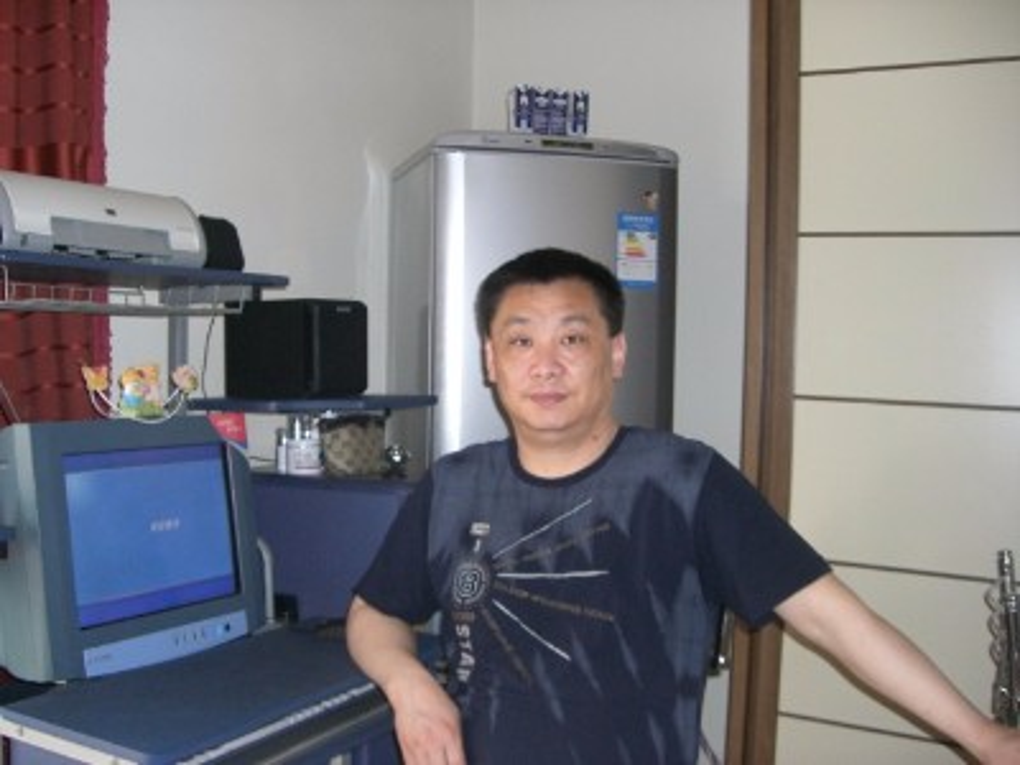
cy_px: 382
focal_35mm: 38
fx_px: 1120
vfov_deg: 37.7
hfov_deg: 49.0
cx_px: 510
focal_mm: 6.2
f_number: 2.7
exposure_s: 1/60
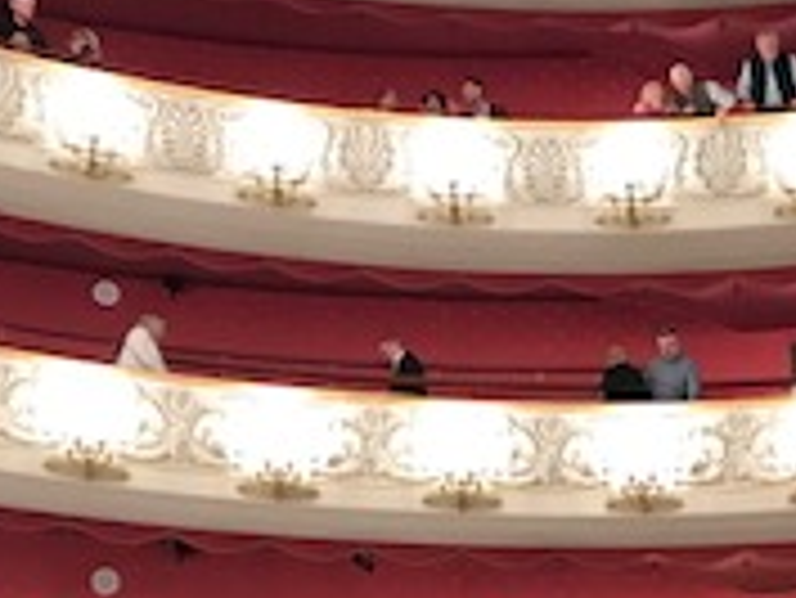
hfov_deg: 18.4
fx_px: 2324
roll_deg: +3.6
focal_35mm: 101
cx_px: 976
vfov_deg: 13.7
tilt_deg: +11.4
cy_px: 935
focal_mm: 3.99
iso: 80
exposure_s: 1/17
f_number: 1.8
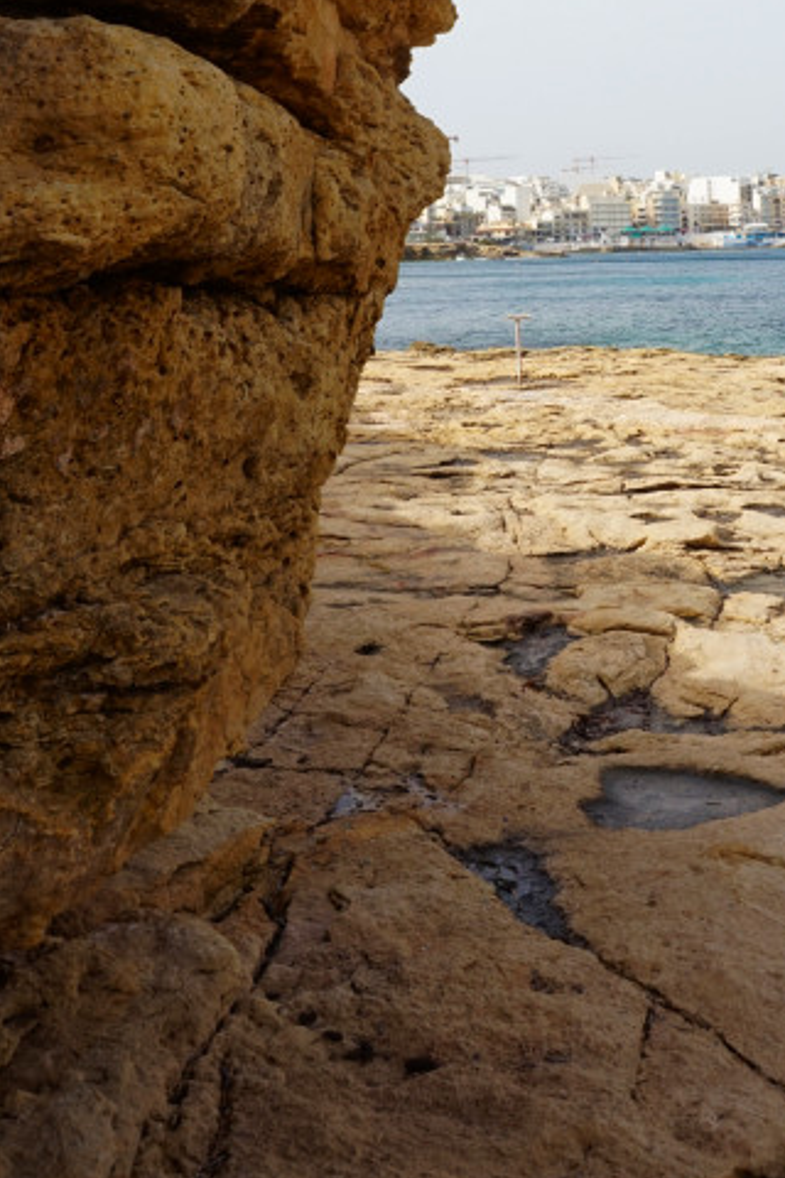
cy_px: 130
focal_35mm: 45
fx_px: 1472
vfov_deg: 40.5
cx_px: 596
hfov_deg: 29.4
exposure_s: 1/80
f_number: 13
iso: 100
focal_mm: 16
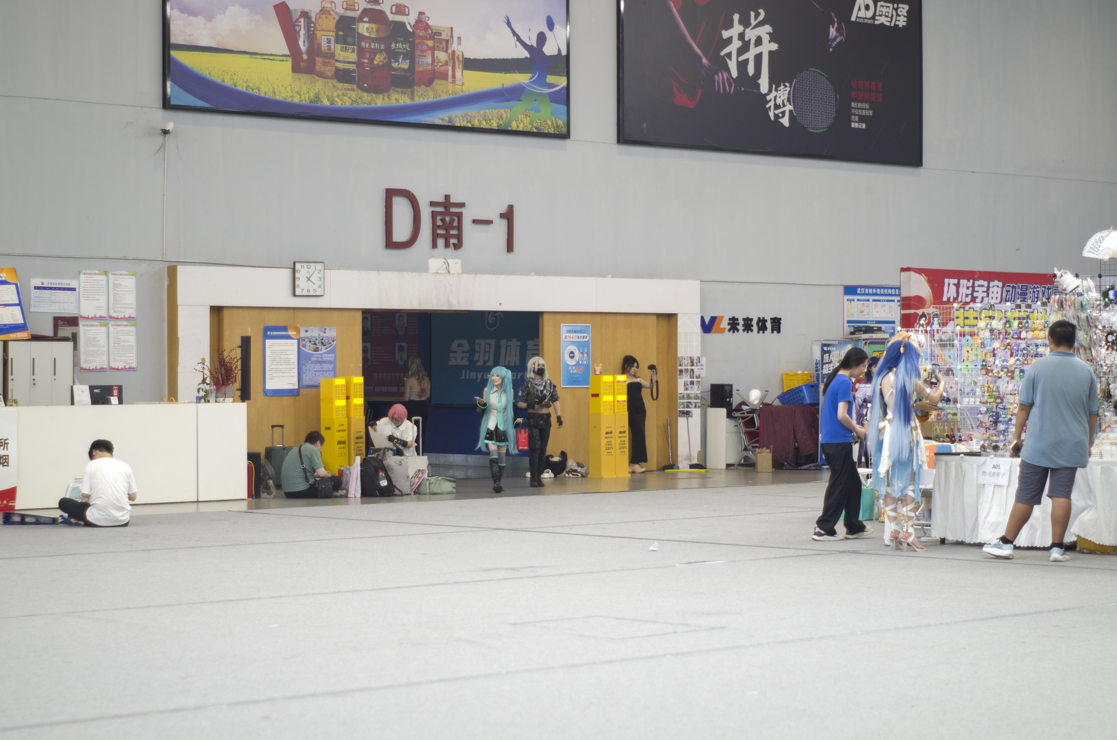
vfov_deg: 16.6
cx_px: 558
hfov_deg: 24.8
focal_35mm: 82
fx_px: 2539
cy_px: 370
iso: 200
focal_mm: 55
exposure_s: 1/125
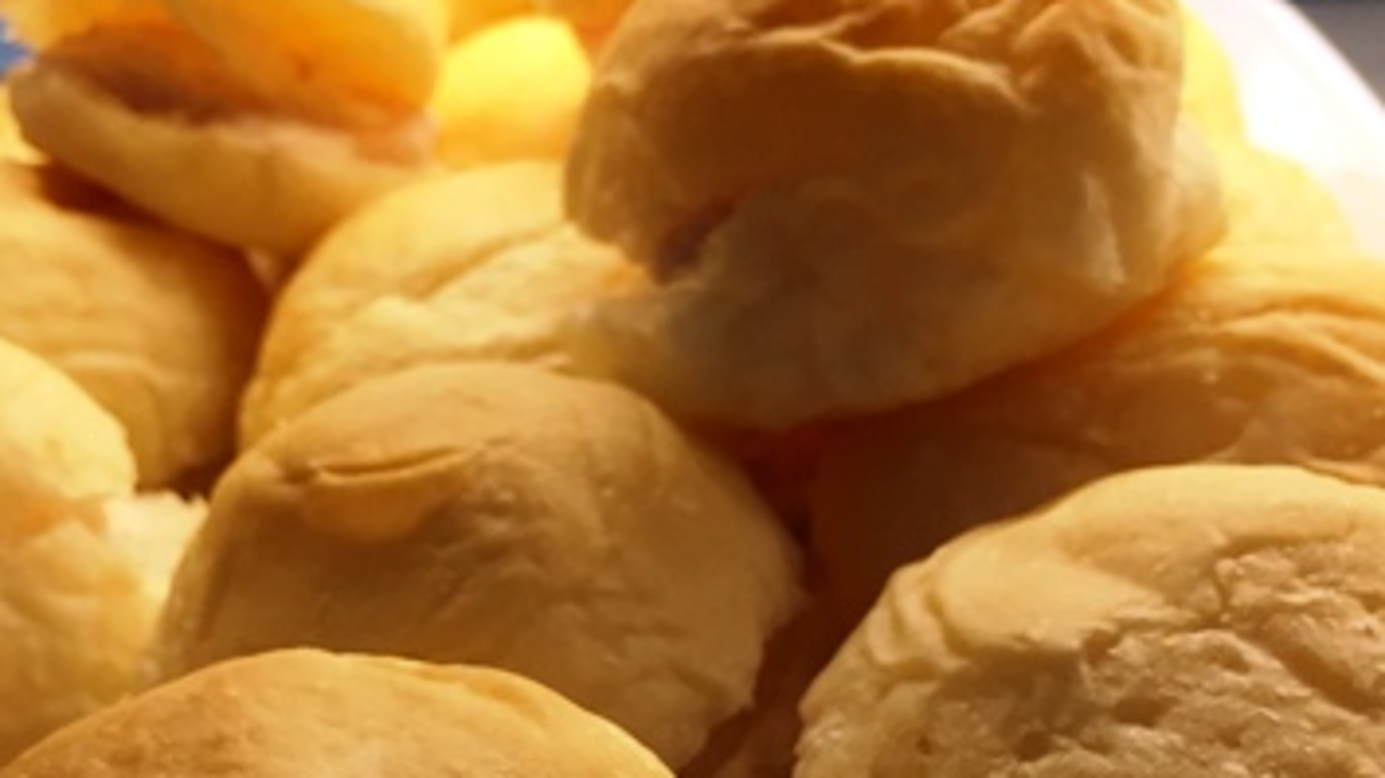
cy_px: 629
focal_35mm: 40
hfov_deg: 50.3
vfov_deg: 29.0
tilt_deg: -29.2
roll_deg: +5.8
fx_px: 1469
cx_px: 587
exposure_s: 1/40
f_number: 2.2
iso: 32
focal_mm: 4.15
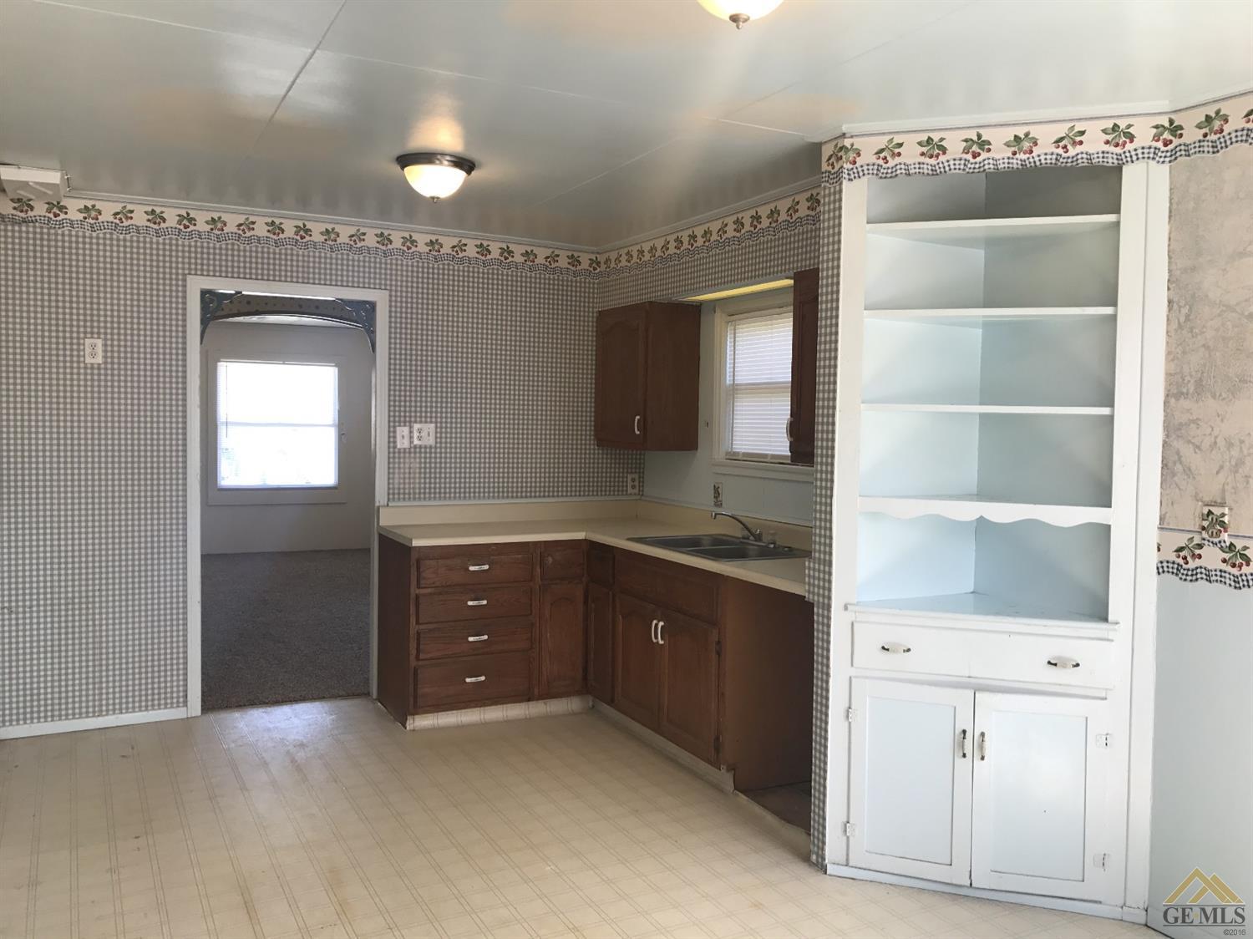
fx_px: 1013
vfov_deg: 49.7
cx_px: 626
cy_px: 470
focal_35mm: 28
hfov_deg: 63.5
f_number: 1.8
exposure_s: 1/60
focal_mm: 3.99
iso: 25
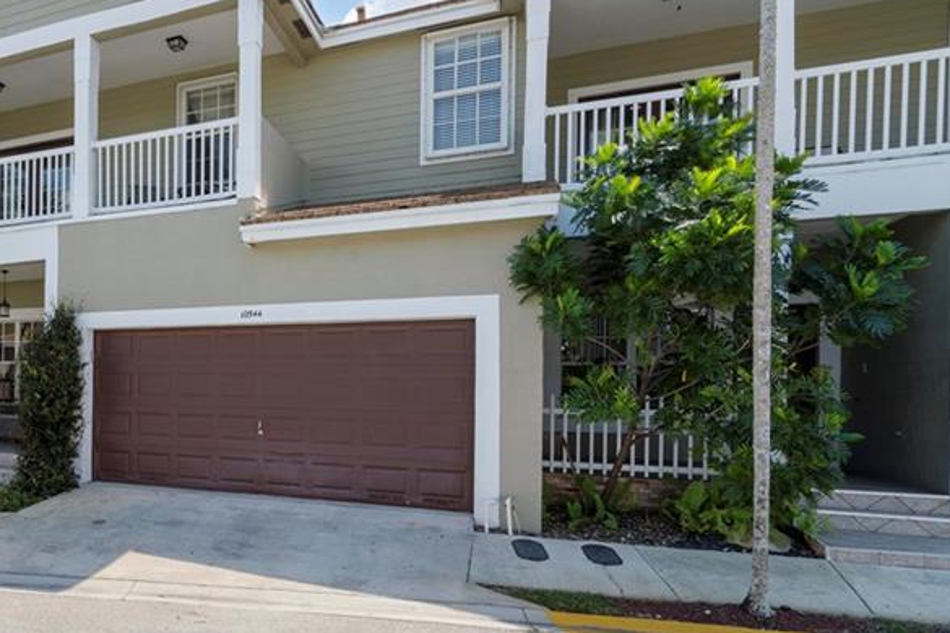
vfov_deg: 46.1
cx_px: 128
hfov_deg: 57.9
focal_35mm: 28
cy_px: 383
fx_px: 739
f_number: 11
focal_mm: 16
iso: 100
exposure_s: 1/100
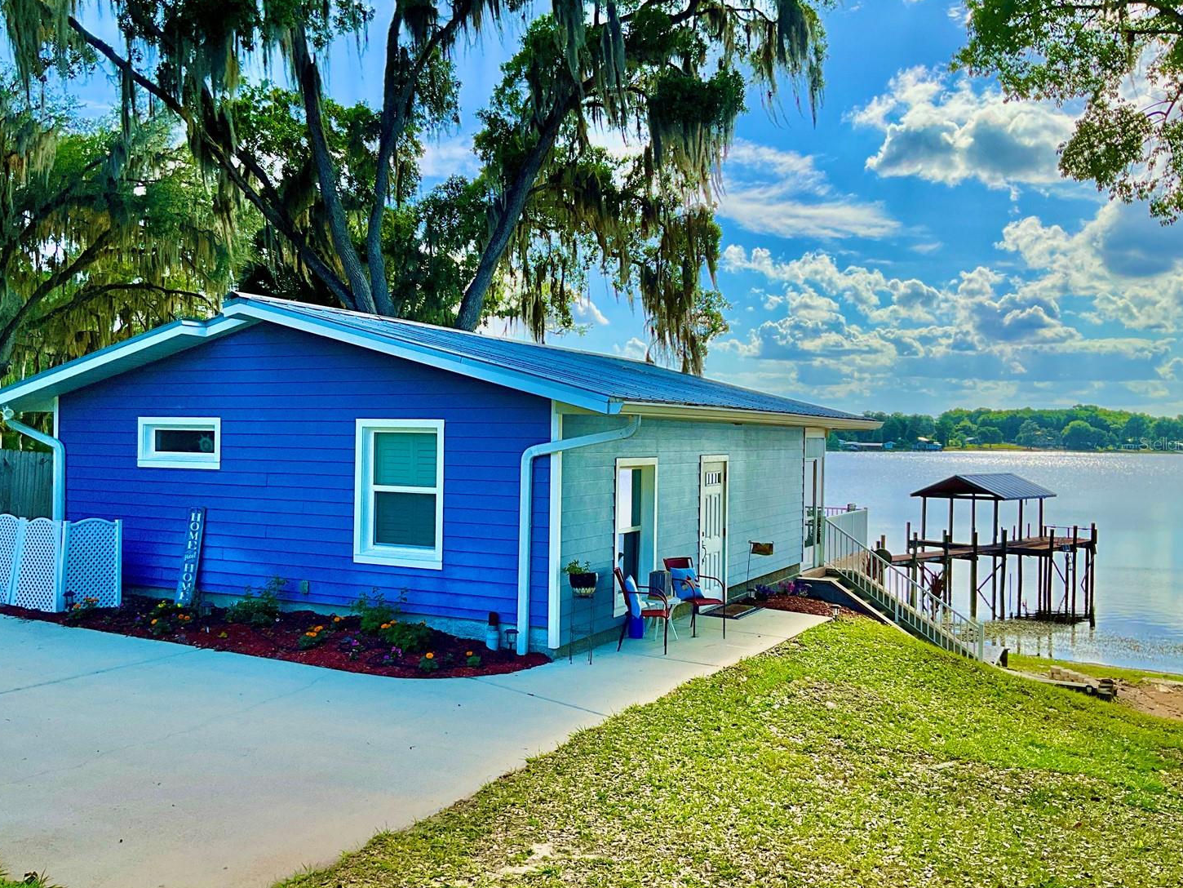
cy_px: 443
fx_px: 1094
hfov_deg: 56.8
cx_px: 564
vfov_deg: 44.2
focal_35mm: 32
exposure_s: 1/2141
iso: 25
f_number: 1.8
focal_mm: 3
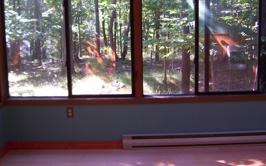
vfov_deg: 27.8
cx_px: 130
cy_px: 58
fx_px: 333
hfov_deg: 43.5
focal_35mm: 46
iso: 100
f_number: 2.76
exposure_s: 1/59.4
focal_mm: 5.54
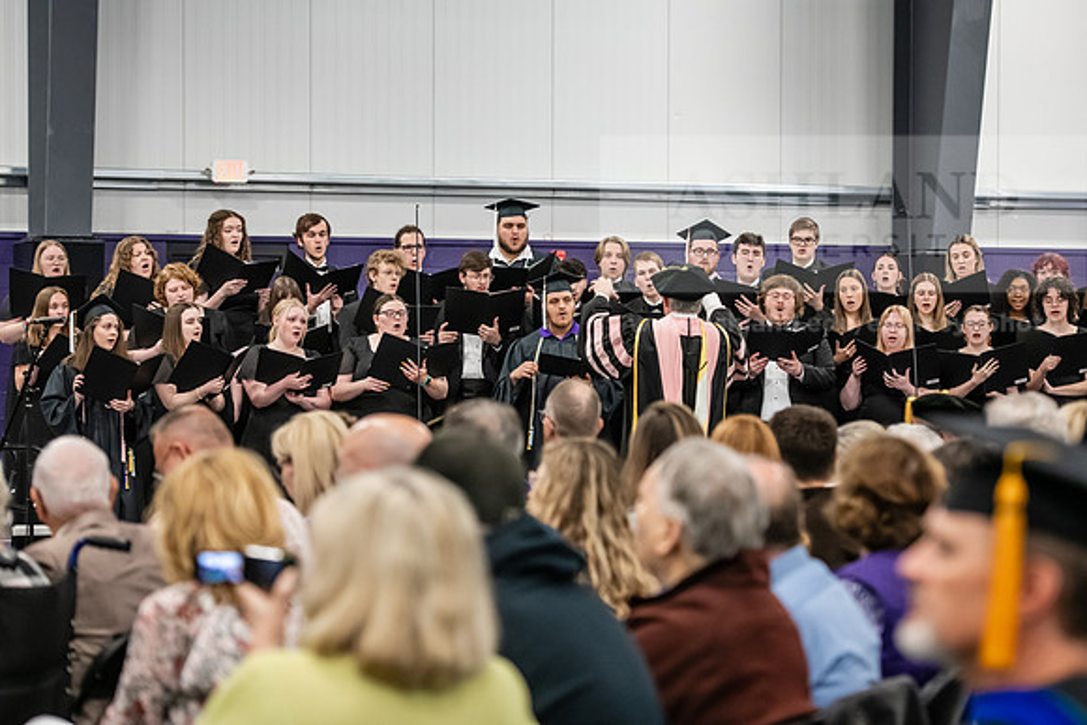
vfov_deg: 14.0
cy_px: 362
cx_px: 544
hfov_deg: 20.8
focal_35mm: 98
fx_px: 2960
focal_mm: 98
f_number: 3.5
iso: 3200
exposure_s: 1/200
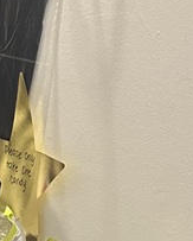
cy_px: 572
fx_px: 841
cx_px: 46
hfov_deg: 13.1
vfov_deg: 12.7
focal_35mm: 118
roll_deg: -10.3
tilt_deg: -32.0
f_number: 1.78
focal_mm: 6.86
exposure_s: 1/60
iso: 400
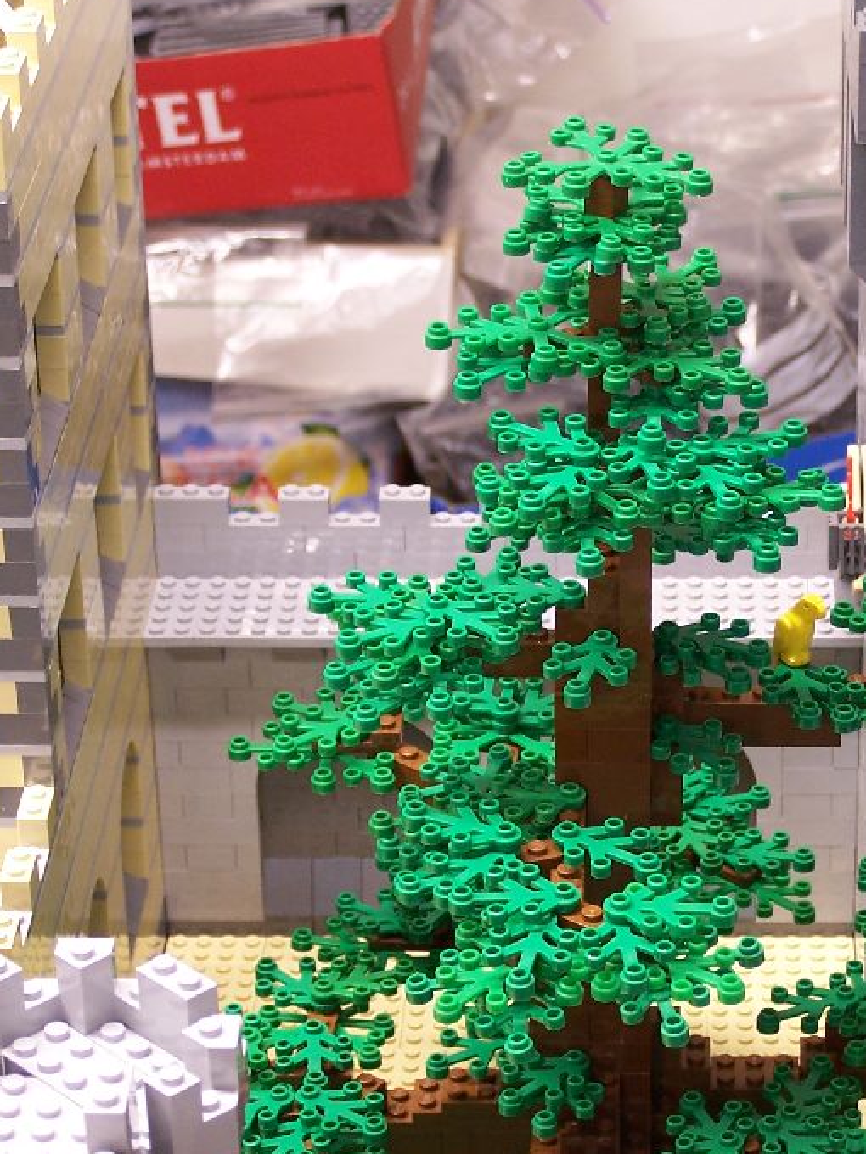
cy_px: 735
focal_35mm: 113
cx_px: 557
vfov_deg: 17.4
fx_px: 3769
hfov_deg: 13.1
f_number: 3.2
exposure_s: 1/3
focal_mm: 12.4
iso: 80
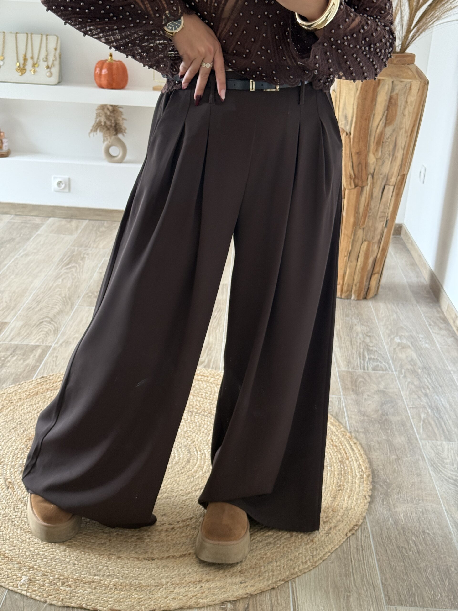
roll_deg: -2.6
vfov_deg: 39.7
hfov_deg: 30.3
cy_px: 306
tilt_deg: -28.2
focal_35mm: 48
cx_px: 229
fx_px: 847
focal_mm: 6.76
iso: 160
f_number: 1.78
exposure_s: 1/60
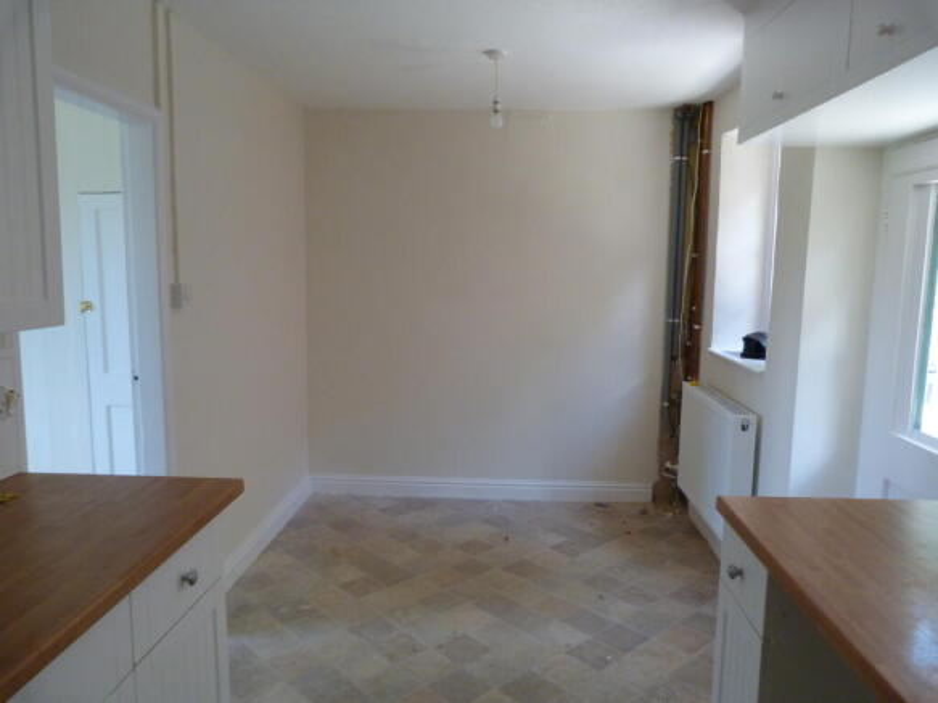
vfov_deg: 54.9
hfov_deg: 69.4
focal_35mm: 25
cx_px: 469
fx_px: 677
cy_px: 352
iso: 250
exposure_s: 1/60
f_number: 2.8
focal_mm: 4.5
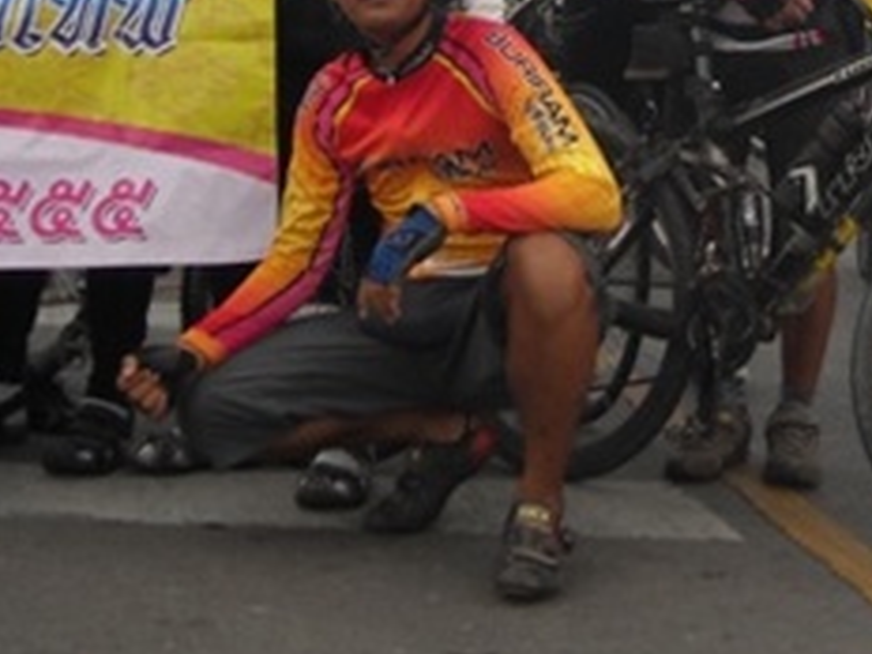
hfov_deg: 20.1
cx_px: 772
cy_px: -120
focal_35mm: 96
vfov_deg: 14.9
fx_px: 2418
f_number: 5.6
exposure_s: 1/129
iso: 64
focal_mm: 5.7
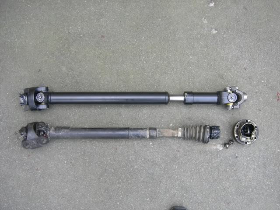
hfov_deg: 51.4
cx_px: 140
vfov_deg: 39.7
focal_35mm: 36
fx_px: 291
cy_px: 105
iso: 64
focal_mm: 7.5
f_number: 3.4
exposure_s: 1/72.1
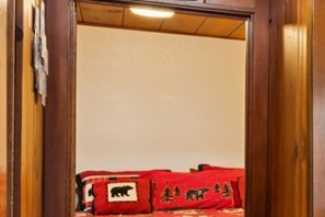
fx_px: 585
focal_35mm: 65
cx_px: 539
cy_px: 159
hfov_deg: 22.6
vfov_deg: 20.9
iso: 100
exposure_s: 2
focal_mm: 18.8
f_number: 13
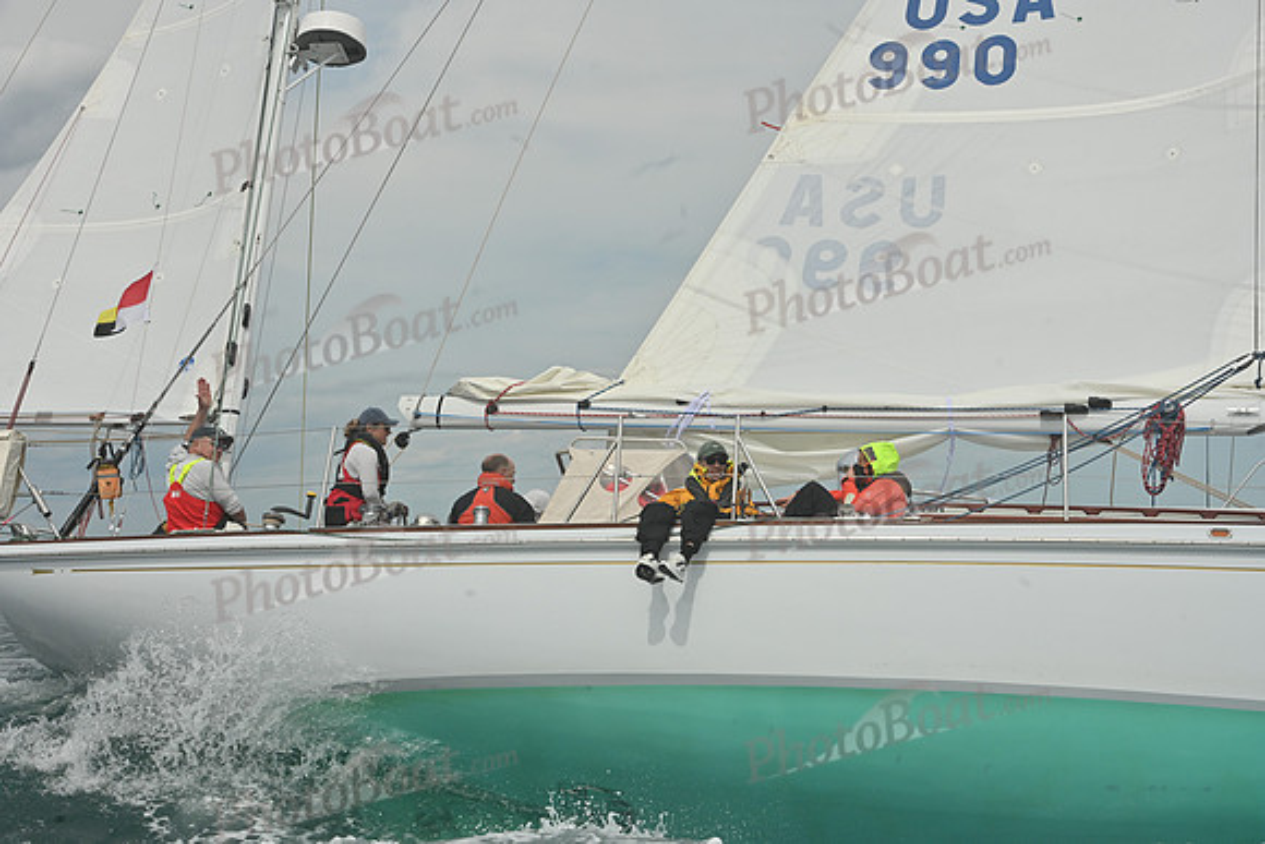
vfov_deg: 19.5
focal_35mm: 70
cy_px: 422
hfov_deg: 28.8
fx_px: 2460
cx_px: 632
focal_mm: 70
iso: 320
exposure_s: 1/1250
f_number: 11
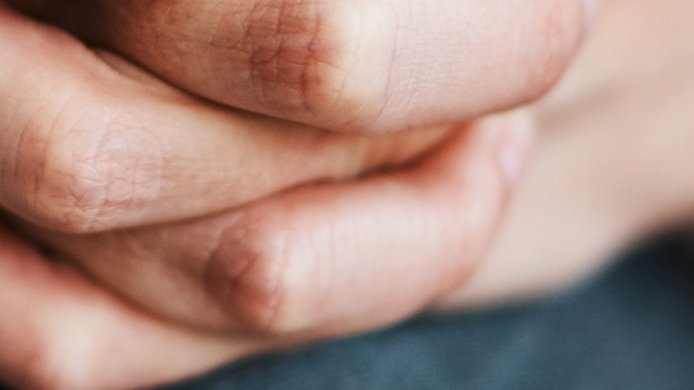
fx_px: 8116
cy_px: -226
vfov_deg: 2.7
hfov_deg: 4.9
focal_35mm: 441
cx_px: -168
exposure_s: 1/160
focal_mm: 85
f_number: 2
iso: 200
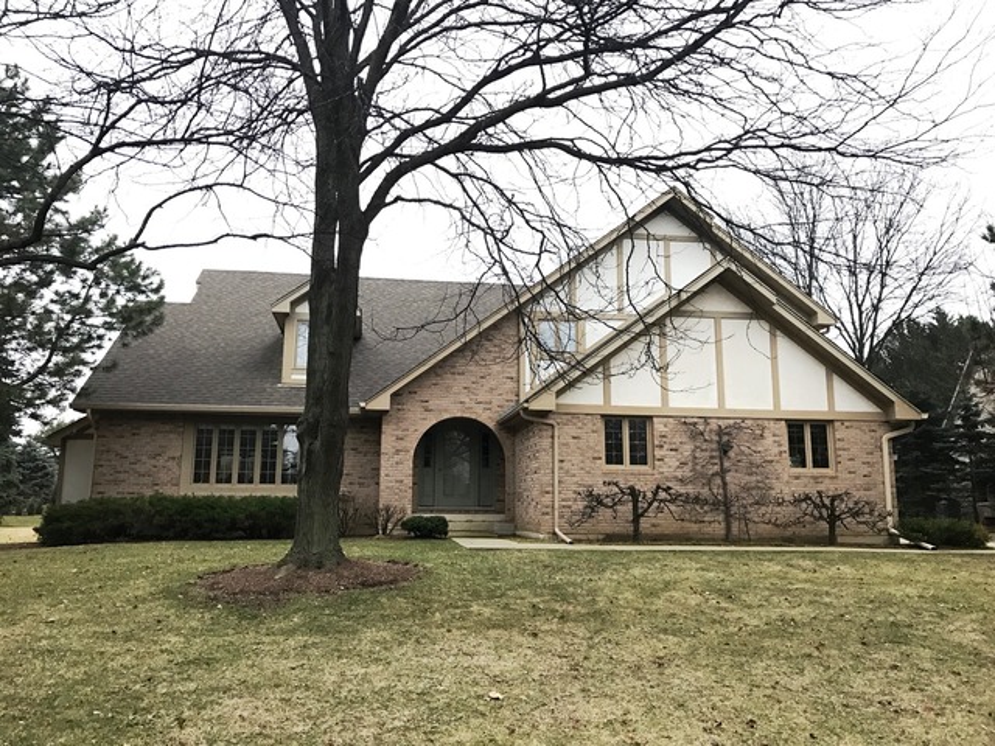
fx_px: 805
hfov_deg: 63.4
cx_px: 498
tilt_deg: +10.5
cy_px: 373
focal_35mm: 28
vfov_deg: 49.7
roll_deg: -0.6
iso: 40
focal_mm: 3.99
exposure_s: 1/17
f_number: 1.8
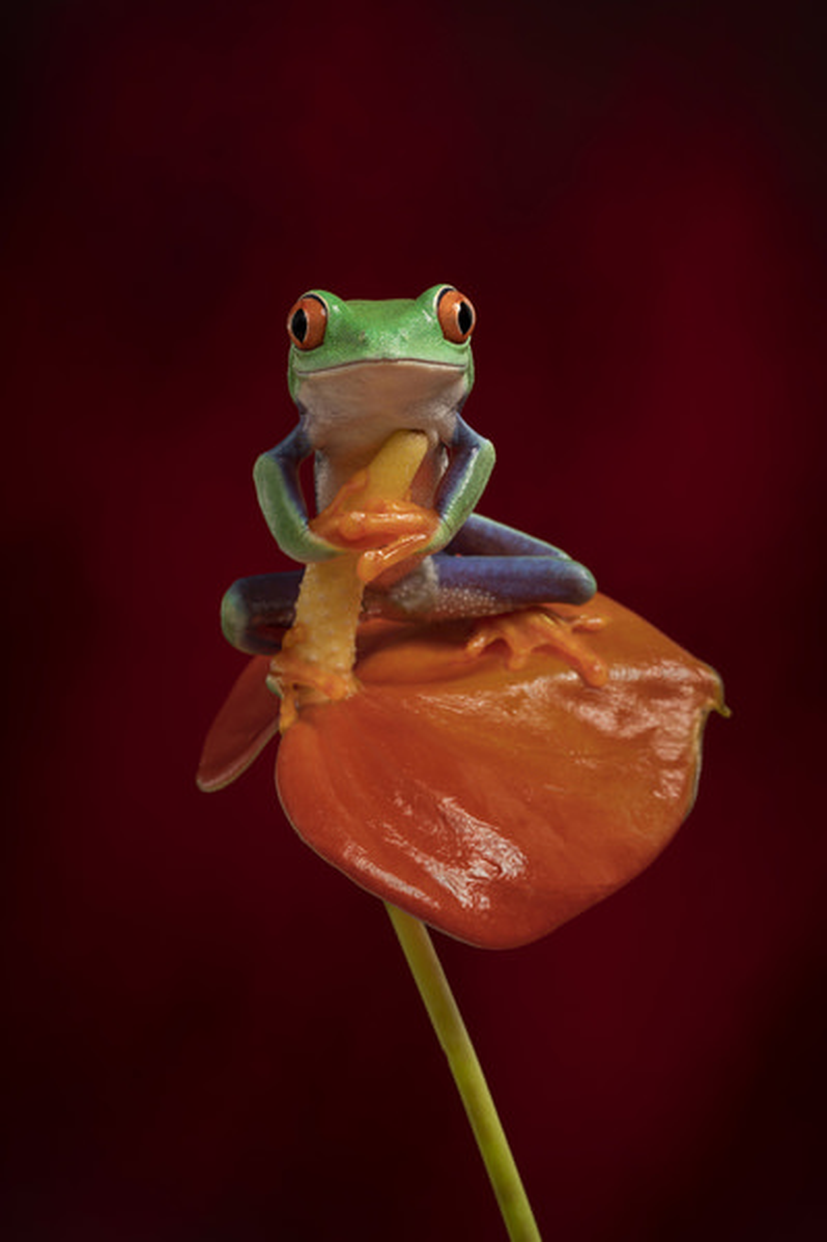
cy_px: 621
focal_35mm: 90
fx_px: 3103
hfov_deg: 15.2
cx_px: 414
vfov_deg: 22.6
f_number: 18
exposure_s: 1/200
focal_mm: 90
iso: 50
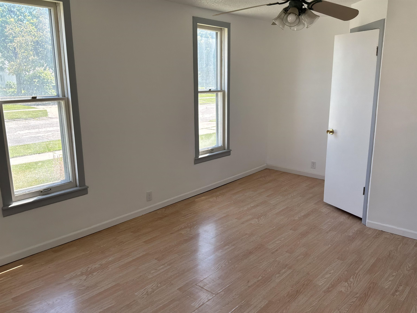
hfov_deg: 63.4
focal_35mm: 28
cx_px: 208
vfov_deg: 49.7
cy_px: 156
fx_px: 337
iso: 50
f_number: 1.8
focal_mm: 3
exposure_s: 1/242
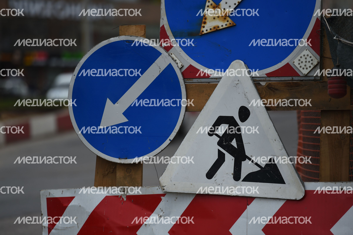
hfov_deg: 10.3
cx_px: 176
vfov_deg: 6.9
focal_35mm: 200
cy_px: 118
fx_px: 1960
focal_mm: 200
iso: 320
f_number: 3.2
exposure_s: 1/8000
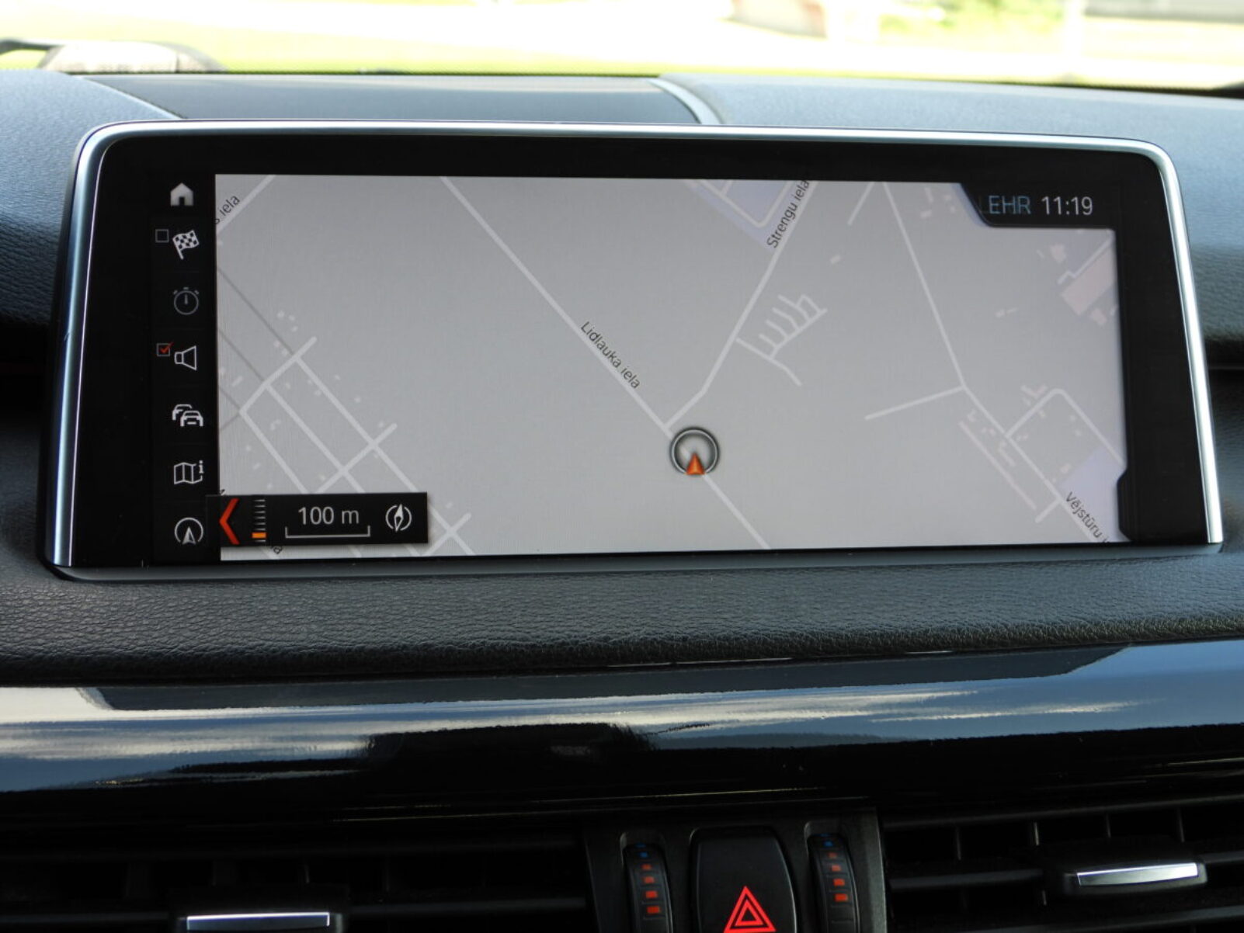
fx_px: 2336
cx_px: 622
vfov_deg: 22.6
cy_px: 466
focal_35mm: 65
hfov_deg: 29.8
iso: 100
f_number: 3.5
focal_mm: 11.7
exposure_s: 1/100
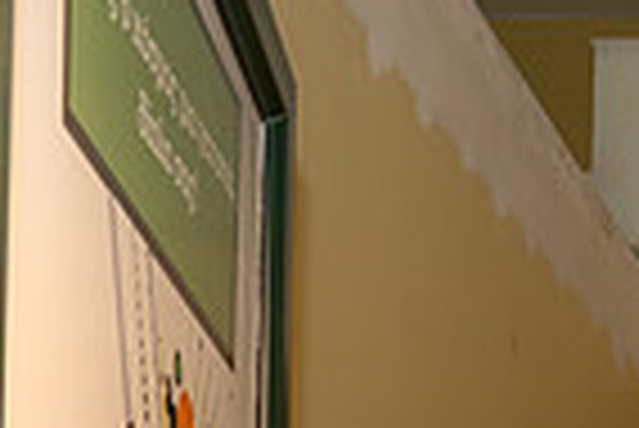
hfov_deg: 17.9
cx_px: 1030
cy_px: 777
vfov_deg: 12.7
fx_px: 1741
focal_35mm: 98
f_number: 9
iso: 1250
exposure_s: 1/200
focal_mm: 24
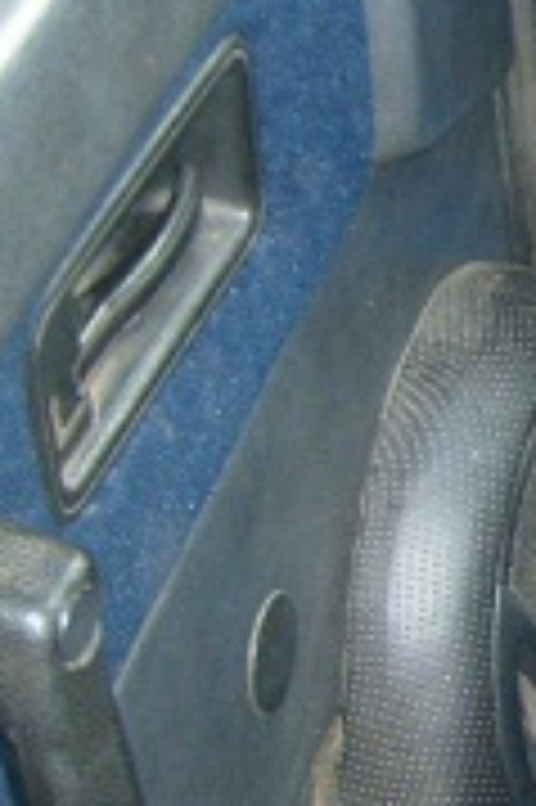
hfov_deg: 10.0
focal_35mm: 122
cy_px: 306
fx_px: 2730
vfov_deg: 16.8
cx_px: 1248
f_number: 2.8
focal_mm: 5.8
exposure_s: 1/45
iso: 100
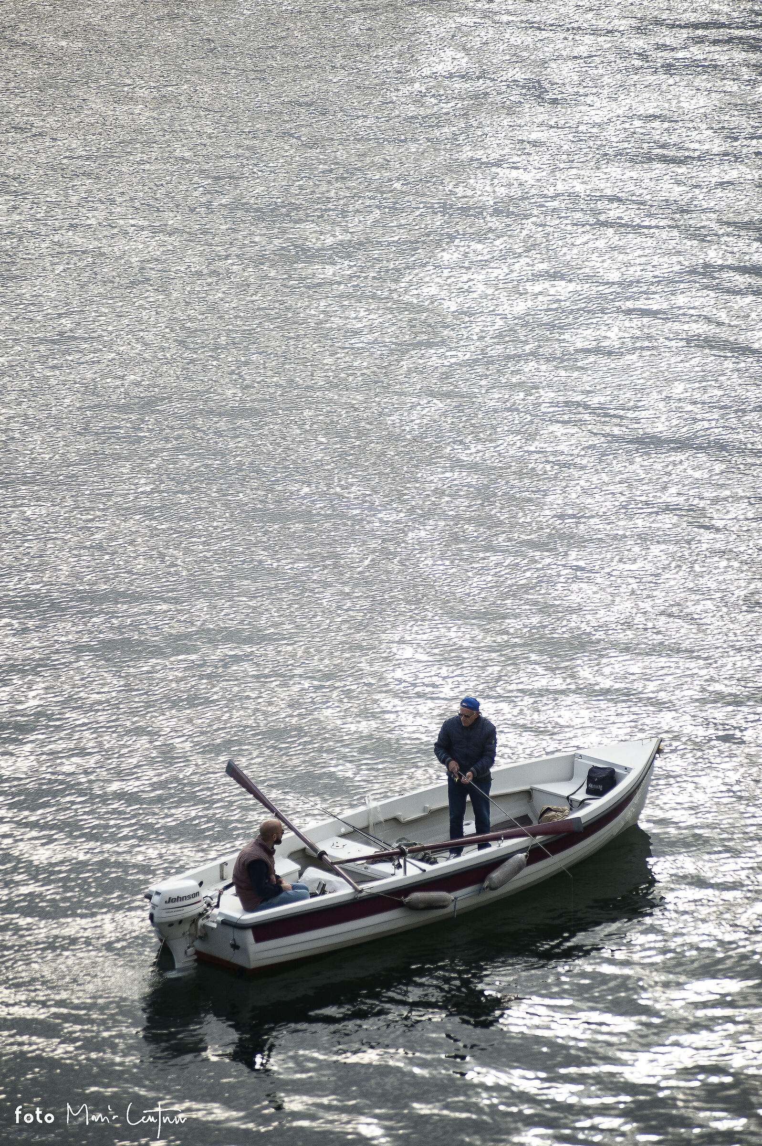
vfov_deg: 10.3
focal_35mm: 200
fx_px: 6358
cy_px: 573
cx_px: 381
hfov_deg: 6.9
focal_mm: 200
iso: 200
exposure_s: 1/1000
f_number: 3.2
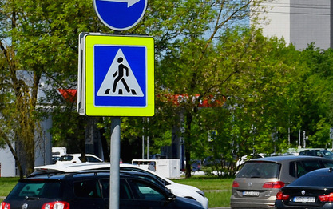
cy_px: 217
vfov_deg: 6.5
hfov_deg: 10.5
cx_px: 108
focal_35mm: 200
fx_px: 1816
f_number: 6.3
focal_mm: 42
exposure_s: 1/1600
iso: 200
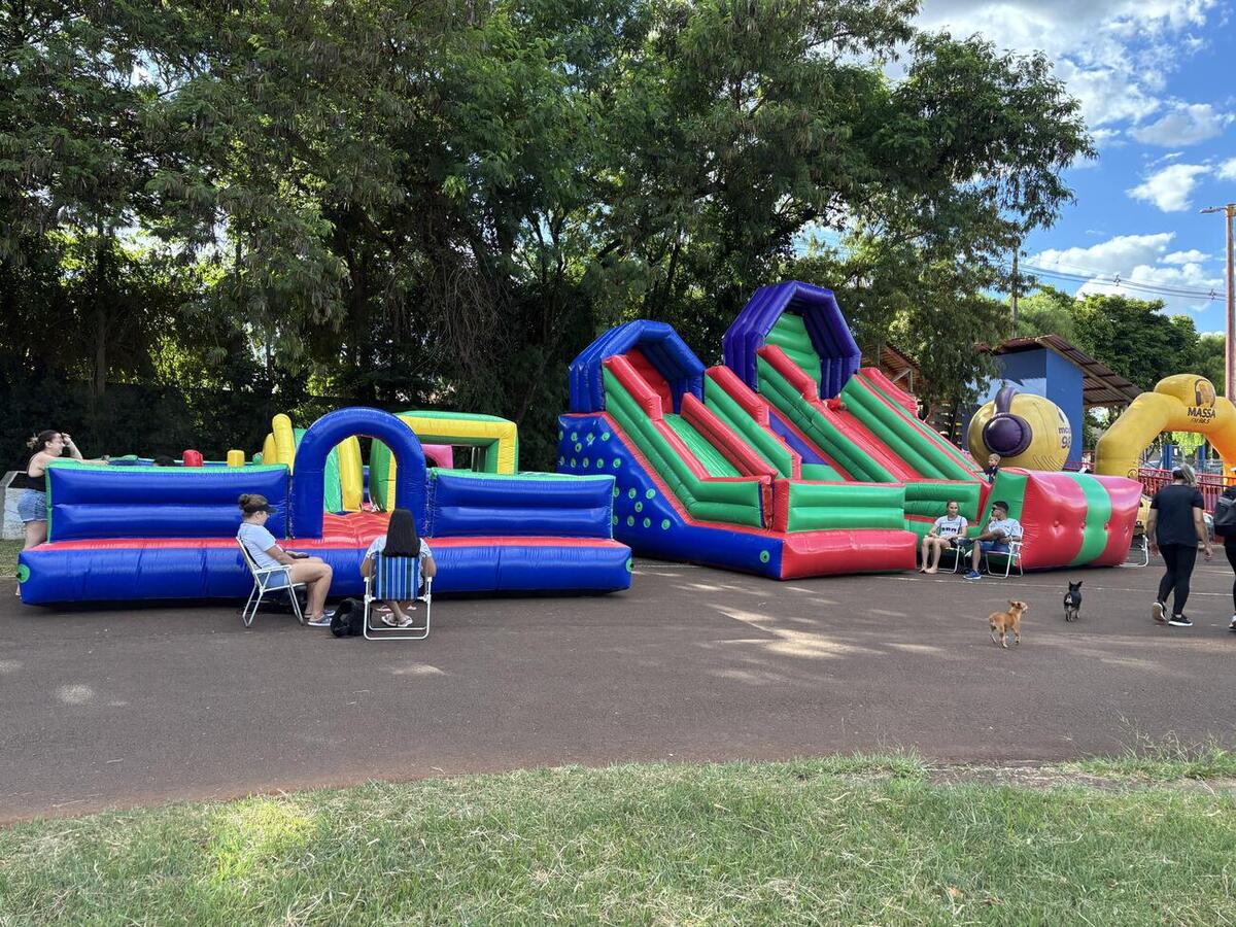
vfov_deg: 53.1
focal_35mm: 26
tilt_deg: +0.8
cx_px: 618
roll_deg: -1.0
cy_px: 464
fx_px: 928
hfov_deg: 67.3
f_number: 1.6
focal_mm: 5.96
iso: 50
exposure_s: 1/426
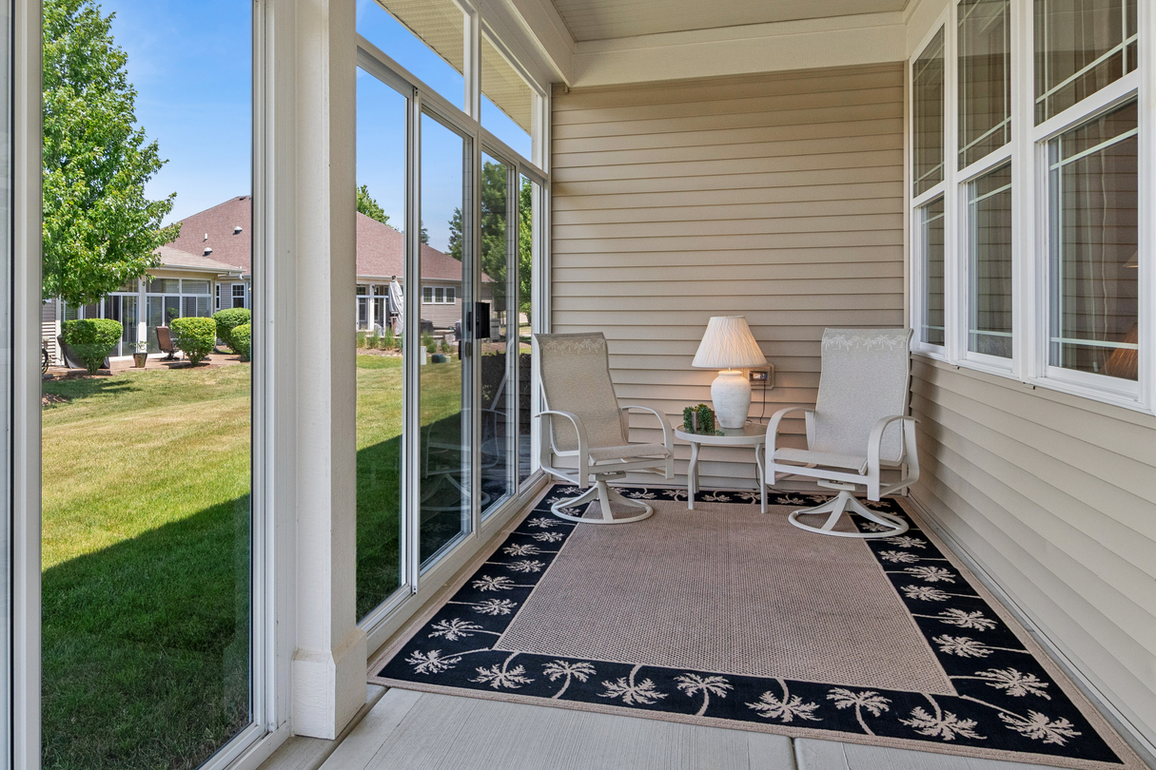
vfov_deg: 53.0
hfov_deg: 73.3
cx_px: 496
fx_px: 771
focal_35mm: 24
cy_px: 335
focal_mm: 12
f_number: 8
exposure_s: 1/160
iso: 250
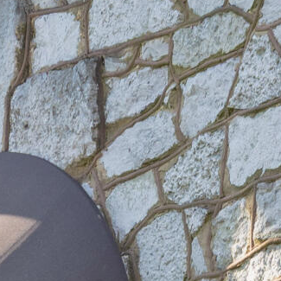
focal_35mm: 275
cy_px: 838
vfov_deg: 5.9
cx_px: -403
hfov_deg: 6.1
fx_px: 2526
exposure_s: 1/125
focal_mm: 35
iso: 320
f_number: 7.1
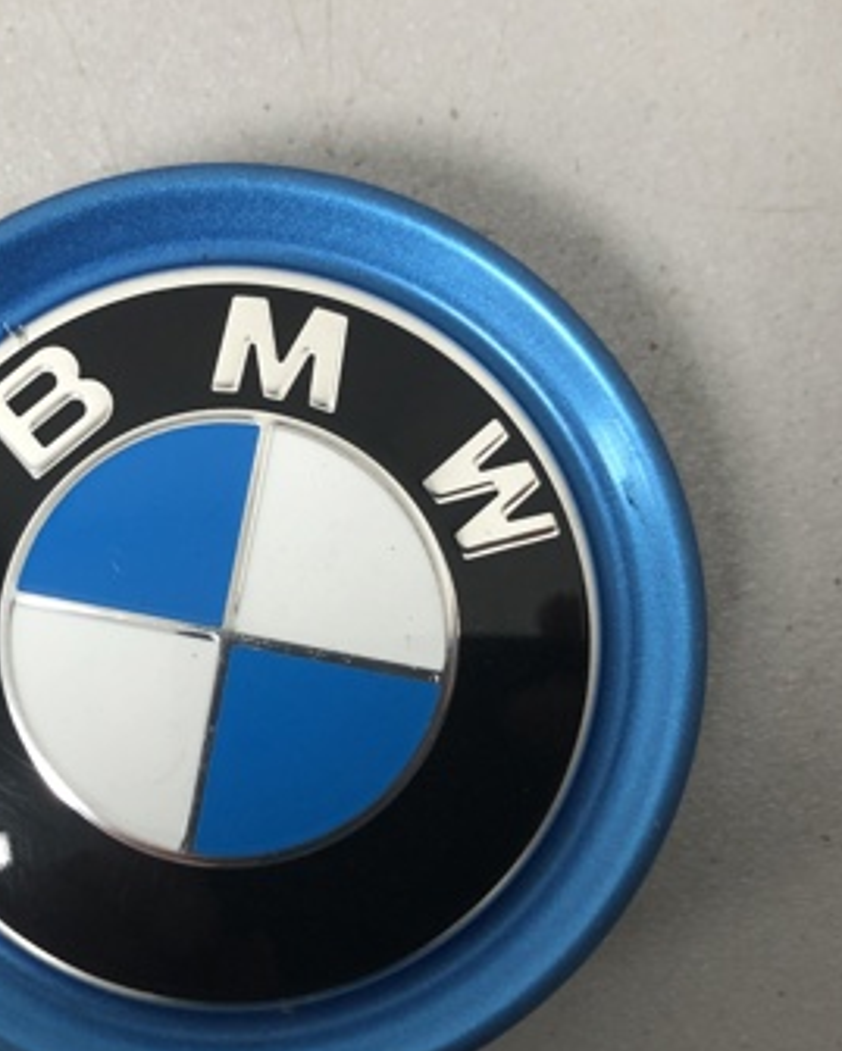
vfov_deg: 35.8
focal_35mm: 52
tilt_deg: -86.9
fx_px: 1619
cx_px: 203
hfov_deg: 28.7
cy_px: 638
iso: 40
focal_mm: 4
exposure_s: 1/20
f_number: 1.8
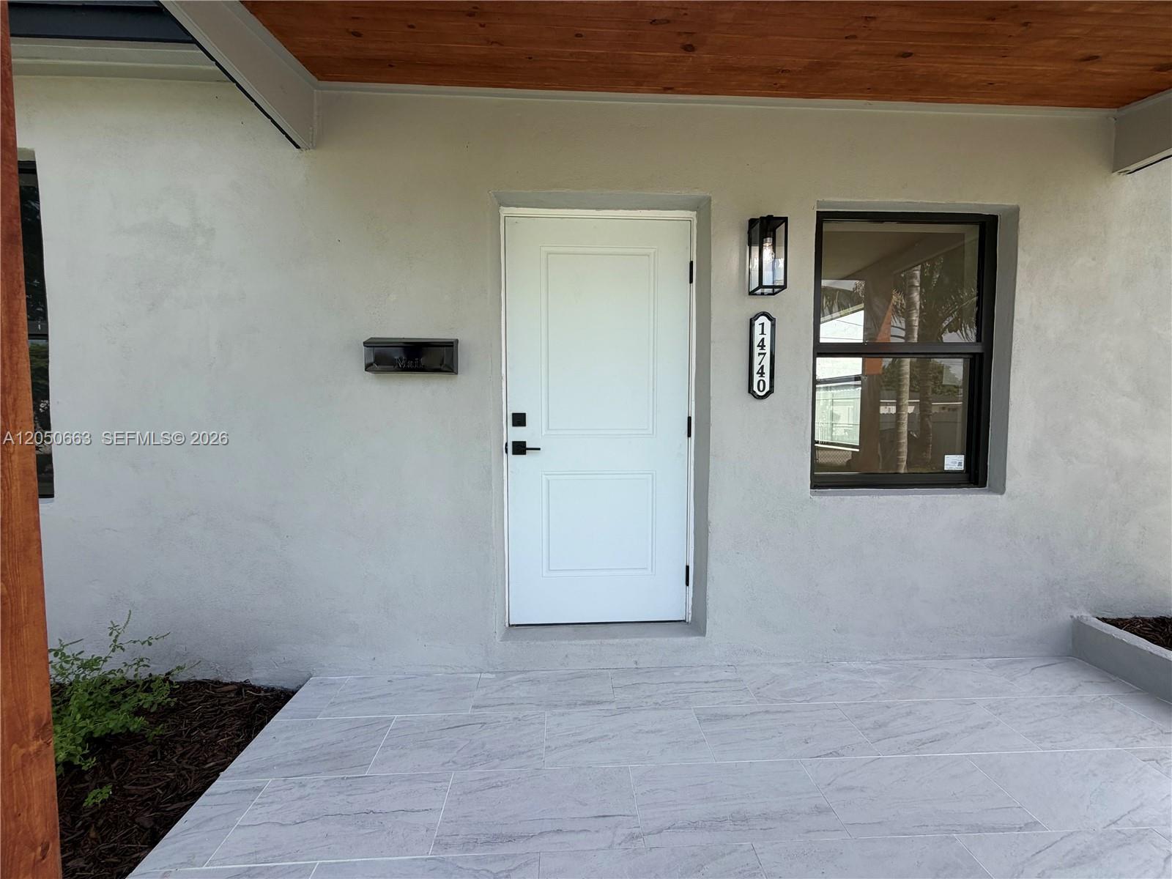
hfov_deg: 102.1
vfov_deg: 85.7
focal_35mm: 14
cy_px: 440
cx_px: 586
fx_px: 474
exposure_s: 1/502
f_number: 2.2
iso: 50
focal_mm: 2.22
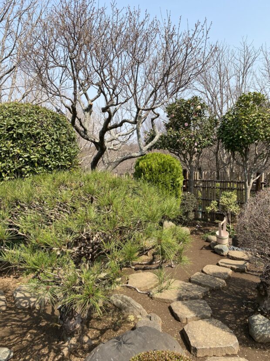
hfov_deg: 53.1
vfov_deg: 67.3
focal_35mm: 26
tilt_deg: -3.2
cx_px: 135
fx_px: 270
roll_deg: +2.2
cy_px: 180
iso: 32
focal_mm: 4.25
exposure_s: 1/1585
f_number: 1.8
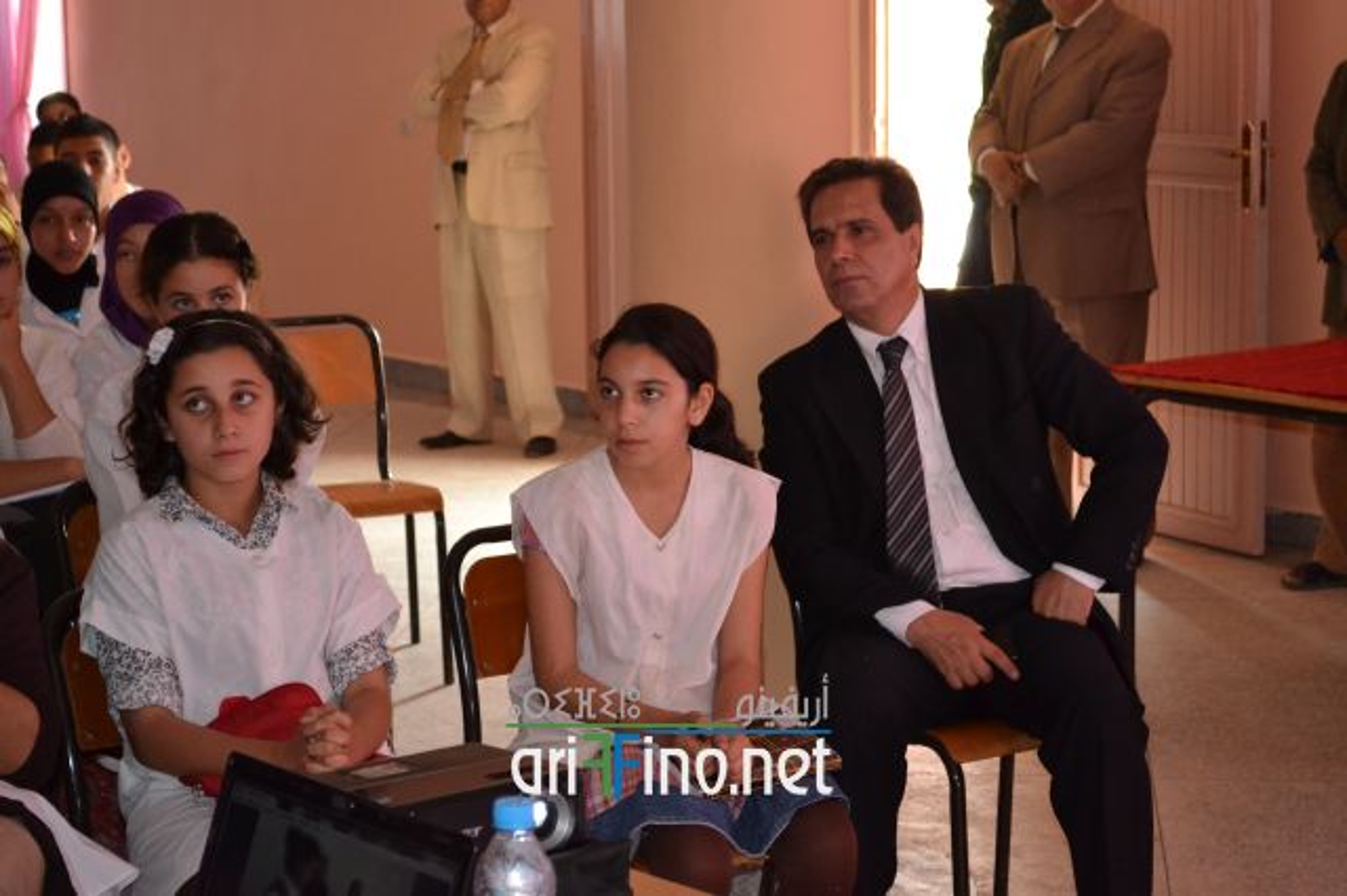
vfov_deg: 16.5
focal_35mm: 82
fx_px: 3085
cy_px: 448
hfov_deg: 24.6
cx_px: 674
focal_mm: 55
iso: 2000
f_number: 5.6
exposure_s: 1/60
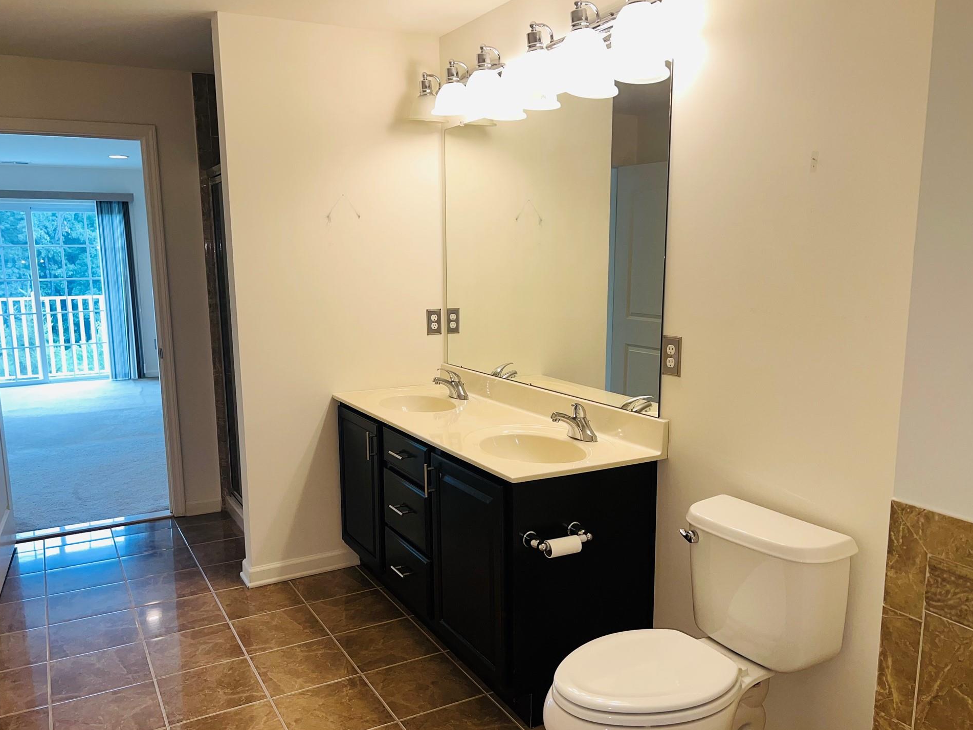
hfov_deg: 63.4
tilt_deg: -10.8
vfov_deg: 49.7
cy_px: 381
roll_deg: +0.4
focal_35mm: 28
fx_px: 787
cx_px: 459
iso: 50
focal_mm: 5.7
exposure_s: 1/120
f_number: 1.5
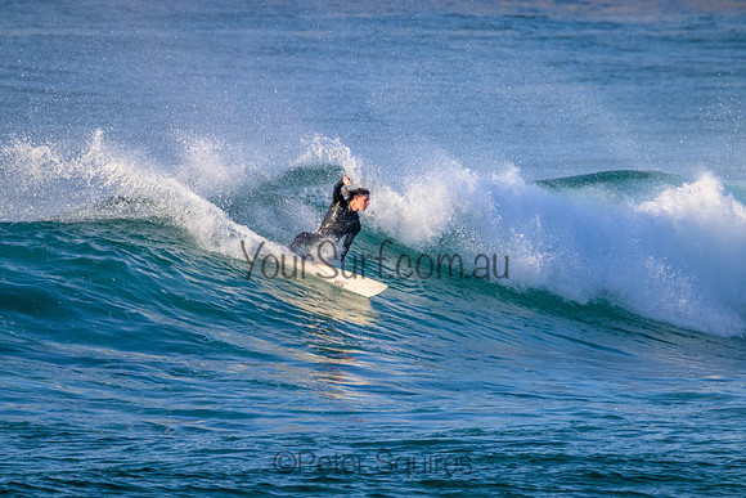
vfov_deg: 1.7
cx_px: 373
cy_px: 249
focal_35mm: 800
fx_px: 16581
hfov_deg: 2.6
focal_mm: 800
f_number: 11
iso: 2500
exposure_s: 1/2000
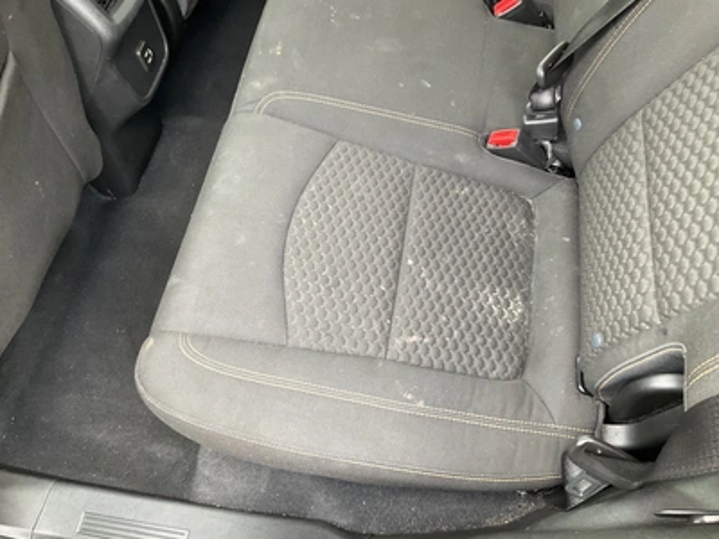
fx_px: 602
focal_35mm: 29
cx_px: 360
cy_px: 270
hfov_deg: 61.7
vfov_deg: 48.2
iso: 100
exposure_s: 1/60
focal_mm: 3
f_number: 1.8
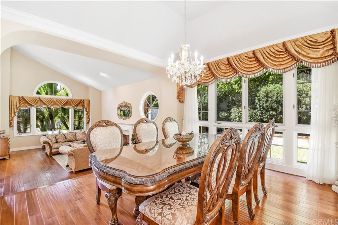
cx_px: 169
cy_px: 112
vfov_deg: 77.3
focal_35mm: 15
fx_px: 141
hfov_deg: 100.4
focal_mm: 10
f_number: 11
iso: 1000
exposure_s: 1/10
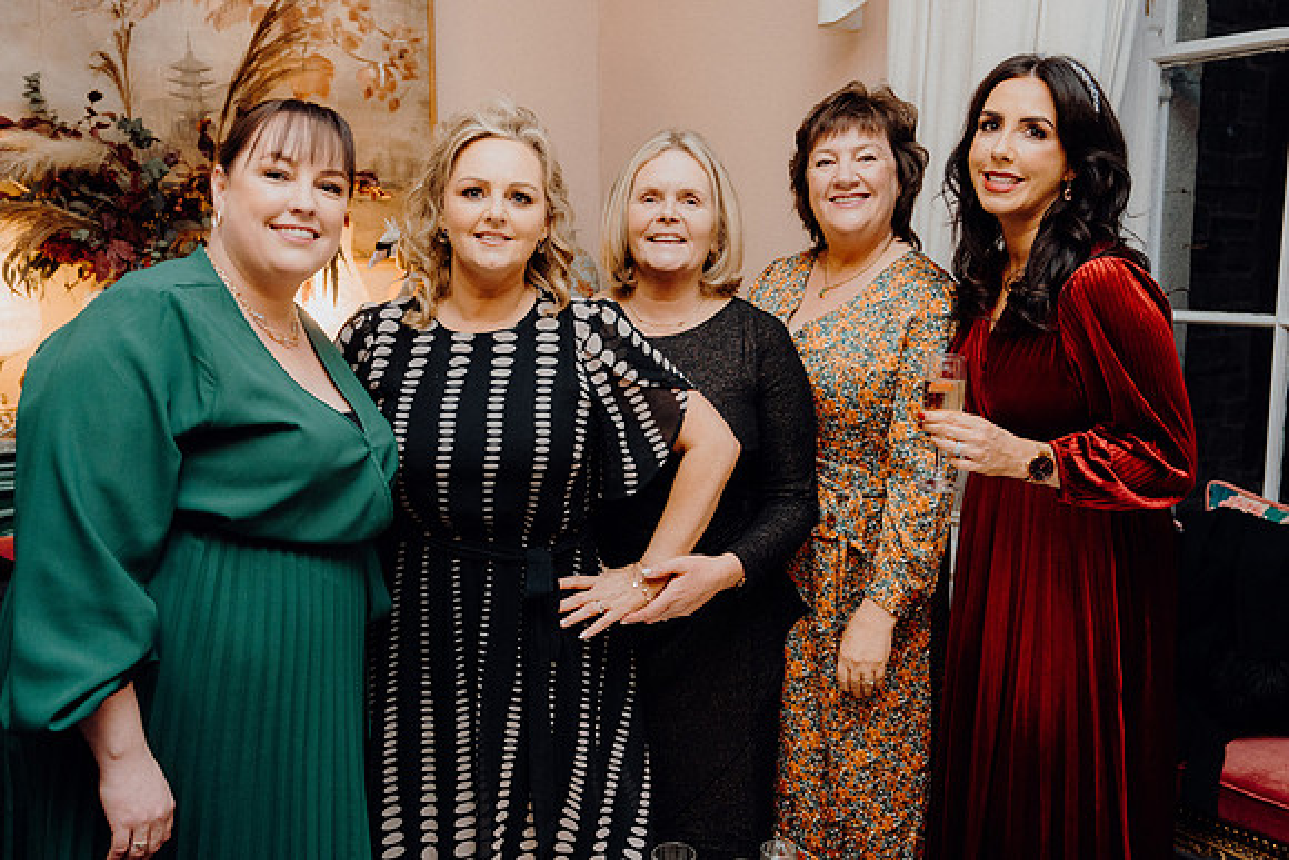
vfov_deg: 38.9
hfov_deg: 55.8
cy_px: 430
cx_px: 644
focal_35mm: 34
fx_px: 1218
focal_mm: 34
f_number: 3.5
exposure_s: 1/160
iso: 2500
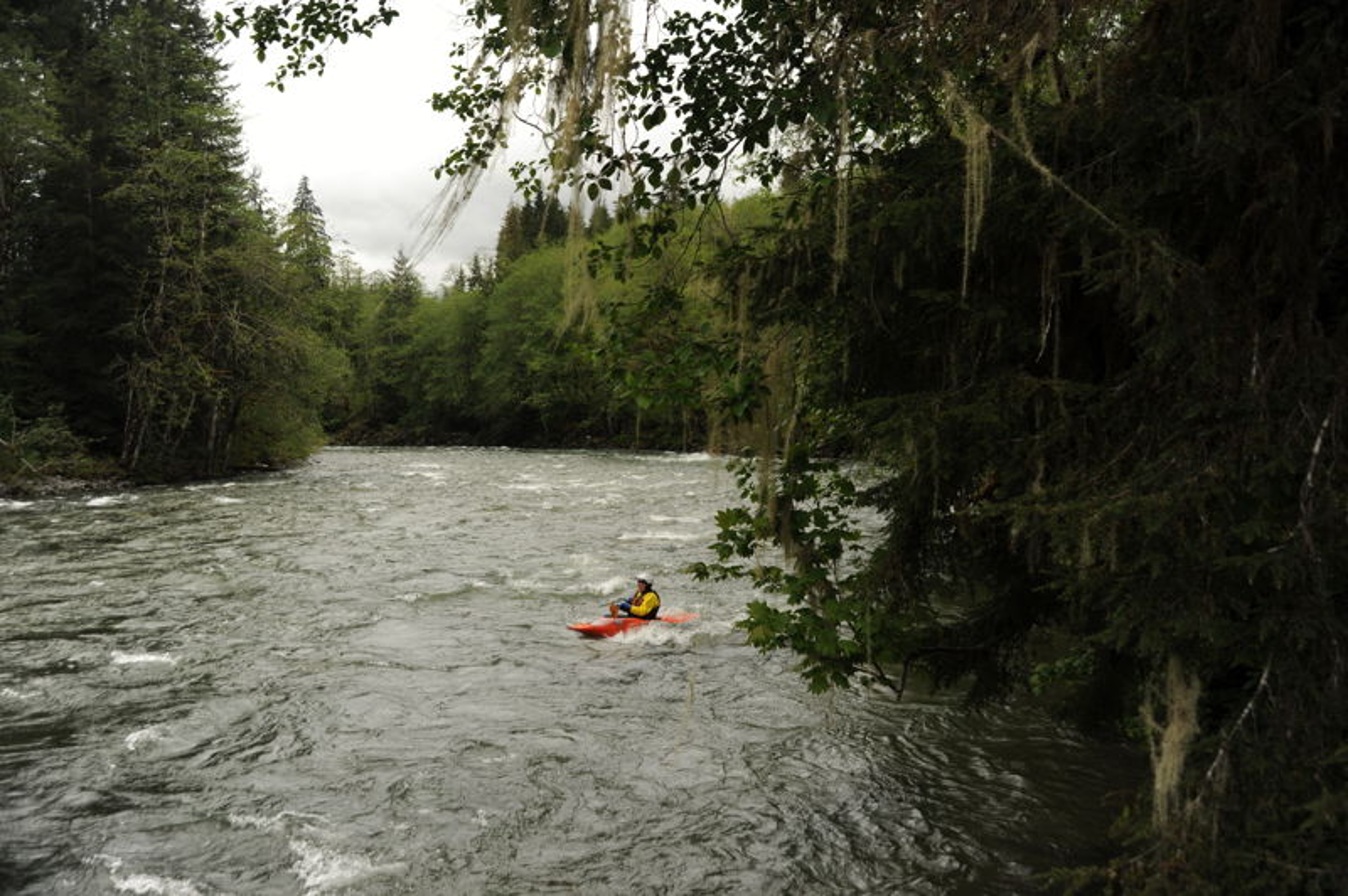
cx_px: 674
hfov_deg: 60.3
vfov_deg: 42.3
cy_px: 448
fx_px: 1160
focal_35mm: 31
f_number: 5
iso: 250
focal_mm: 31
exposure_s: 1/1000
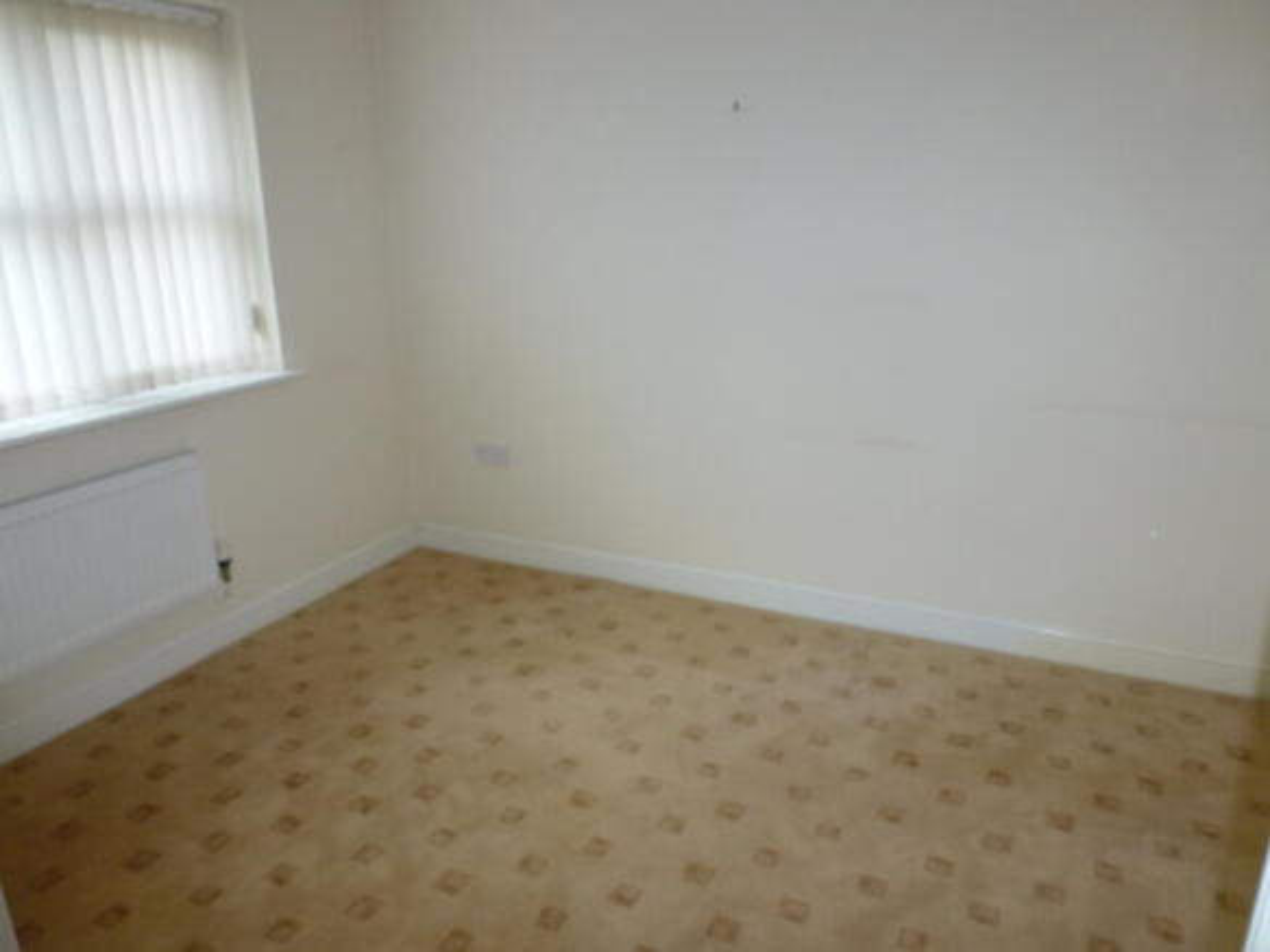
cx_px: 635
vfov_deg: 56.8
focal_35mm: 24
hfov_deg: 71.6
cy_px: 476
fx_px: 880
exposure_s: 1/60
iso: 160
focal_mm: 4.3
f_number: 3.3
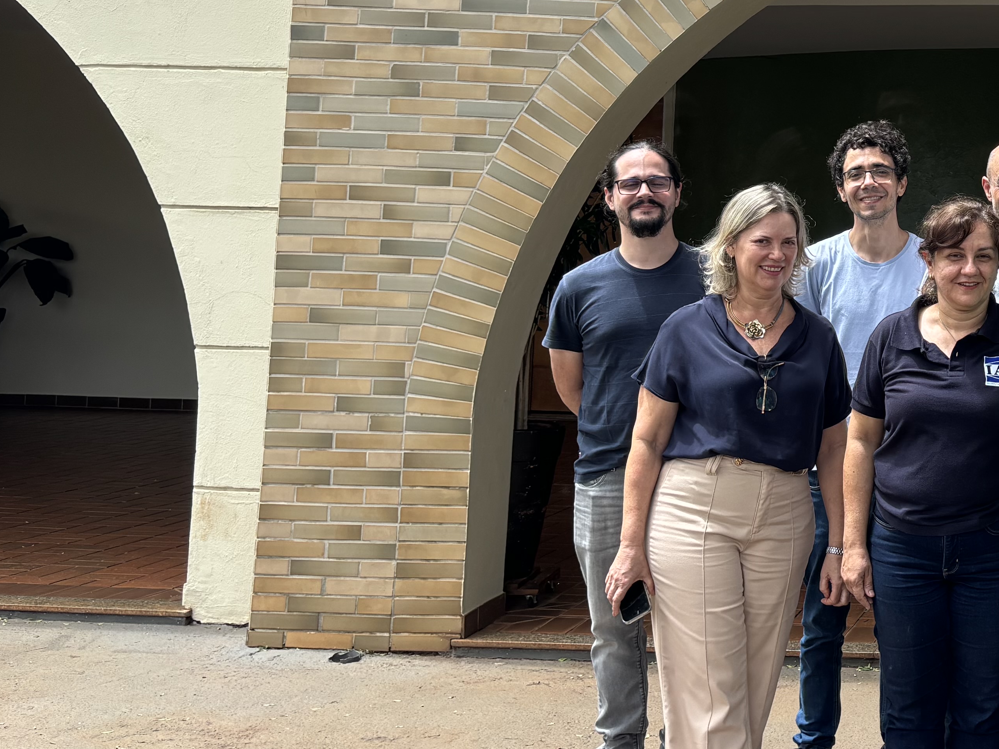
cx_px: 1092
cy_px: 128
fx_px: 1674
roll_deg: -1.6
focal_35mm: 58
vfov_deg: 24.7
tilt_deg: +3.3
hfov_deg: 29.9
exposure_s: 1/662
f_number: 1.6
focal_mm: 5.96
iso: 50
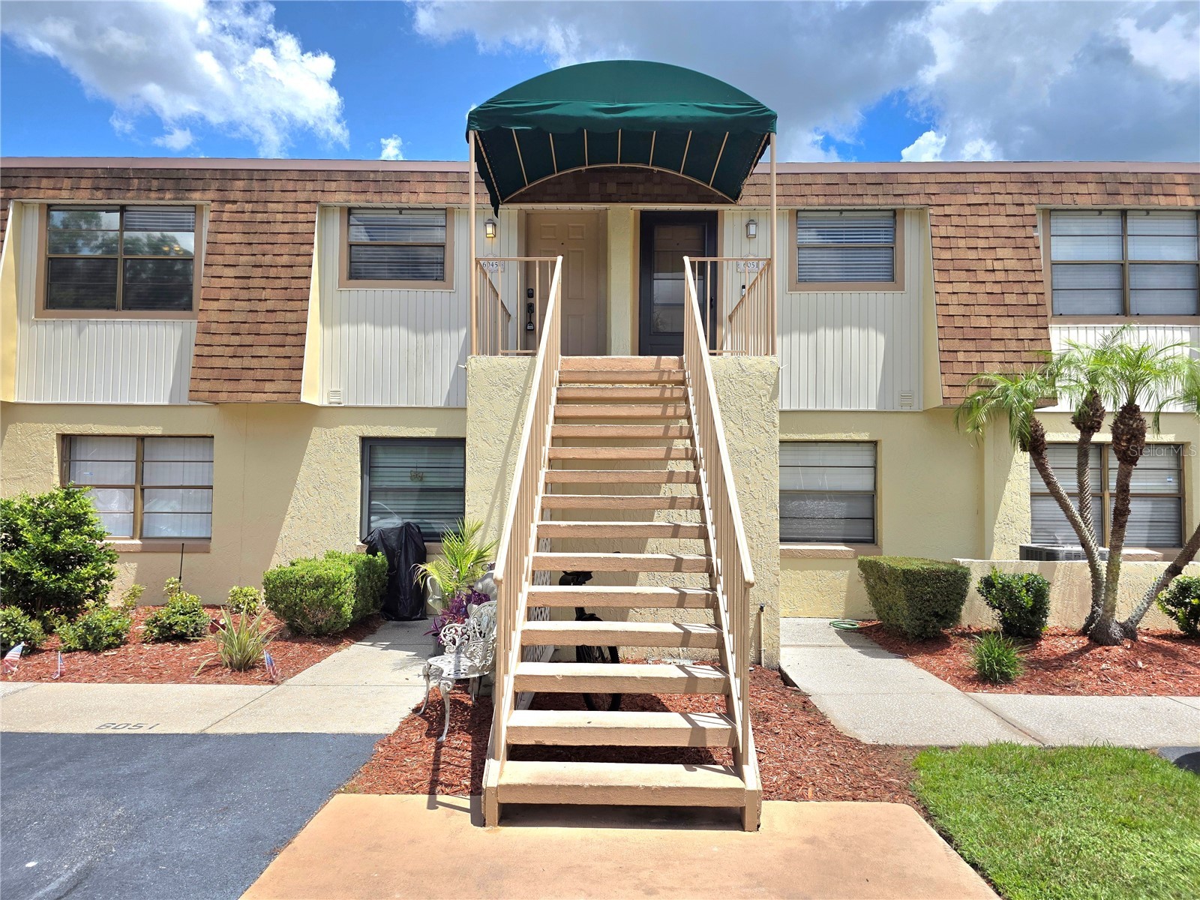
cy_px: 450
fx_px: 797
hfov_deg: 73.9
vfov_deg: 58.9
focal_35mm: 23
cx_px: 600
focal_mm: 6.3
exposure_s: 1/10000
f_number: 1.7
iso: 80
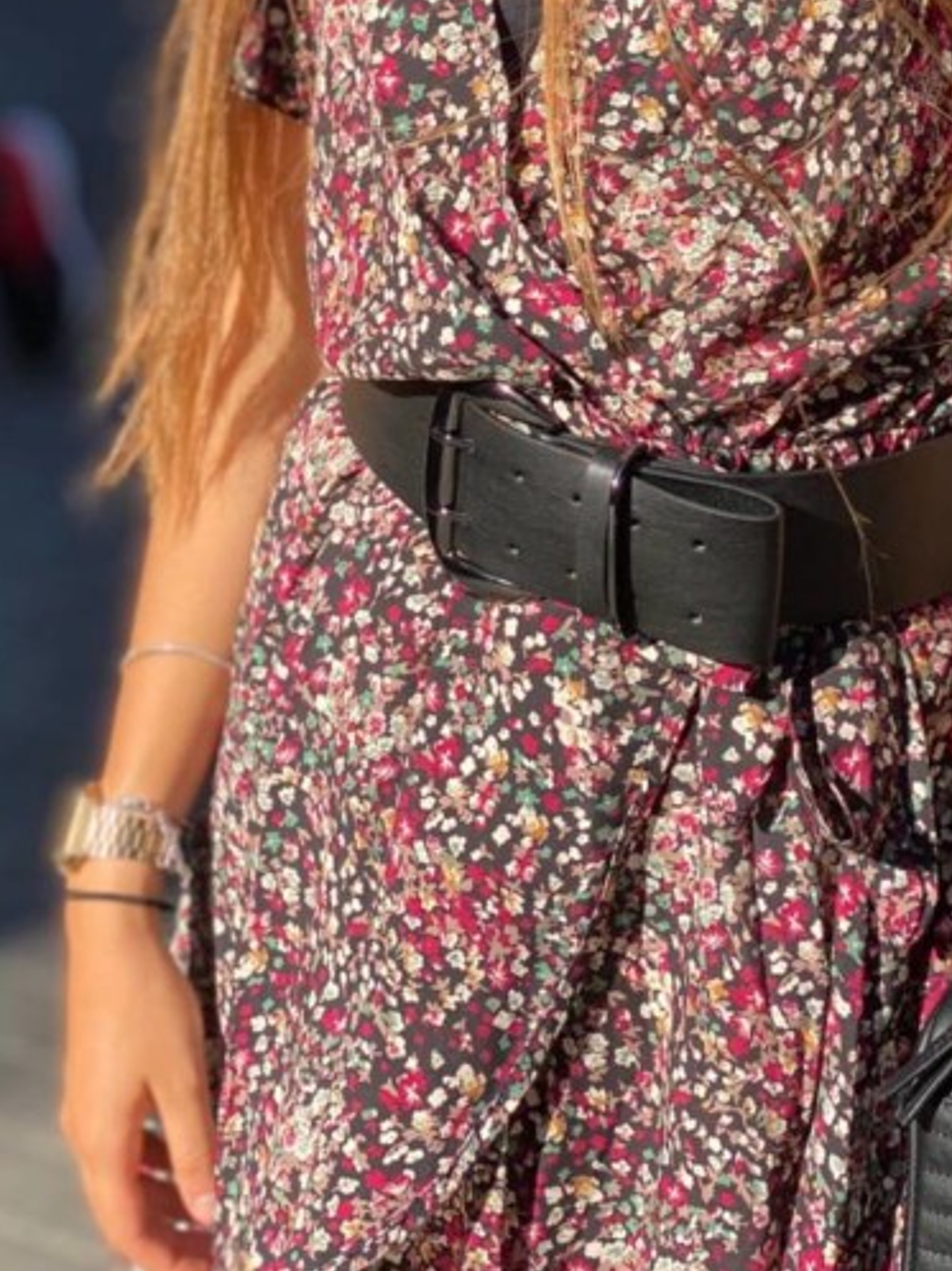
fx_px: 3927
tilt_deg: -14.8
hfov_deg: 13.8
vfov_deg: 18.1
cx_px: 572
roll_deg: -2.9
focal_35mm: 107
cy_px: 174
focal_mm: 6
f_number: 2
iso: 20
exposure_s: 1/607
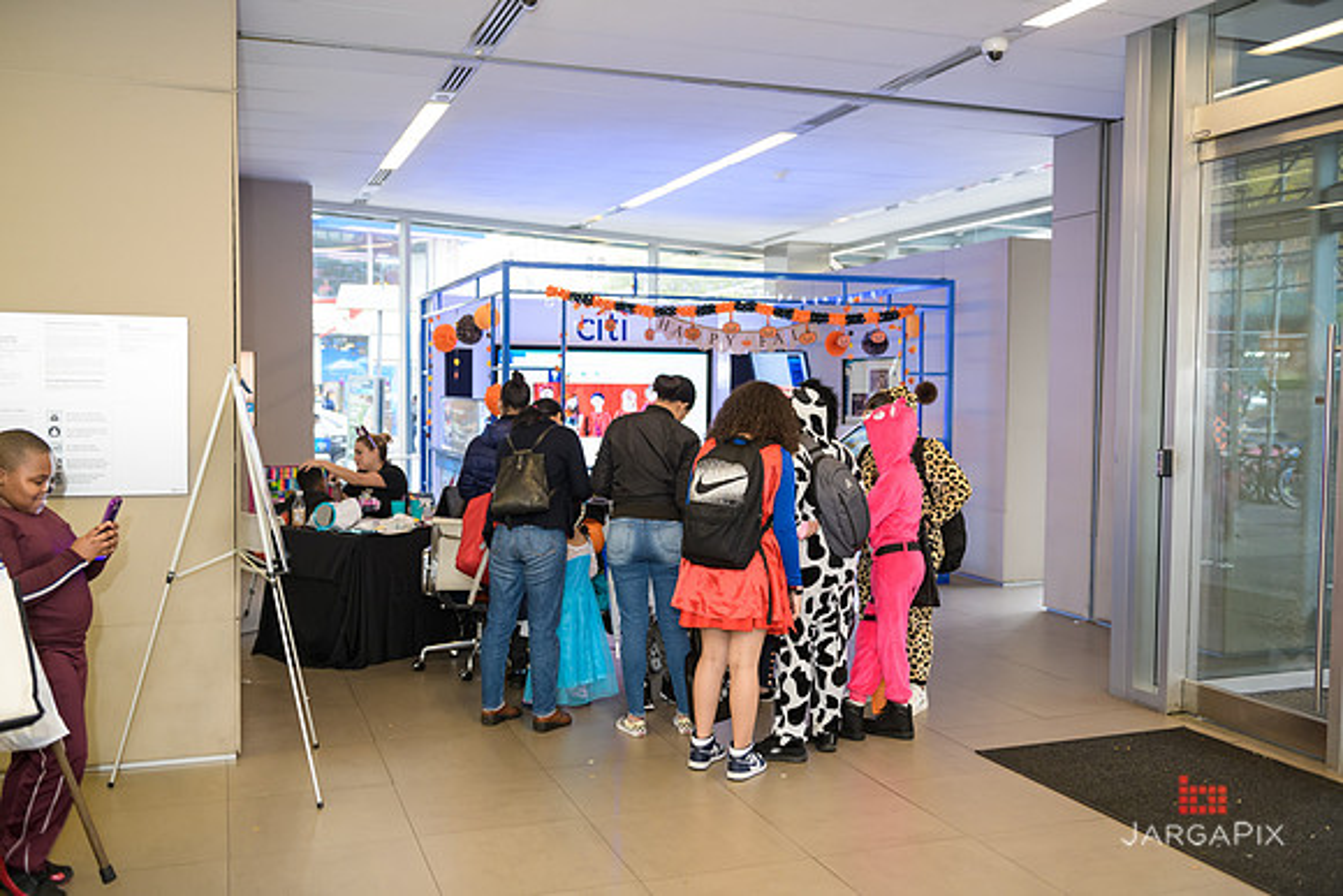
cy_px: 448
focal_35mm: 32
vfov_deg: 41.1
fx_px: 1194
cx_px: 672
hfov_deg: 58.7
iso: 800
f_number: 3.2
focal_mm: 32
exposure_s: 1/125
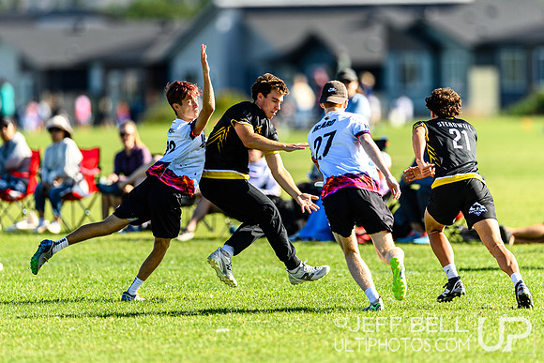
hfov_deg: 3.7
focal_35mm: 552
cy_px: 148
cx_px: 249
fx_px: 8342
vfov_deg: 2.5
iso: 100
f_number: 3.2
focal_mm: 400
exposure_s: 1/1250
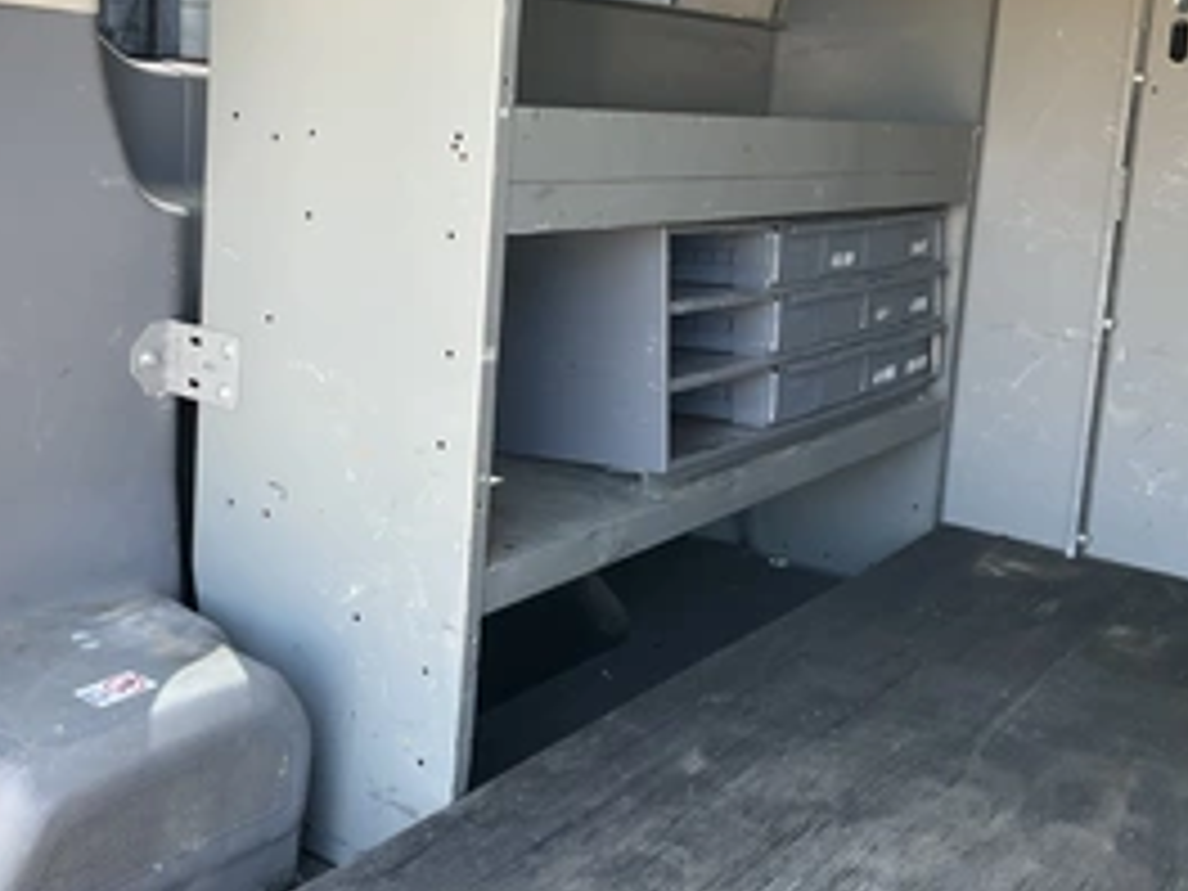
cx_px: 504
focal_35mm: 44
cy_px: 315
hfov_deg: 42.8
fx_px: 1510
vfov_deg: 32.7
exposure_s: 1/122
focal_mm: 3
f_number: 1.8
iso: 50
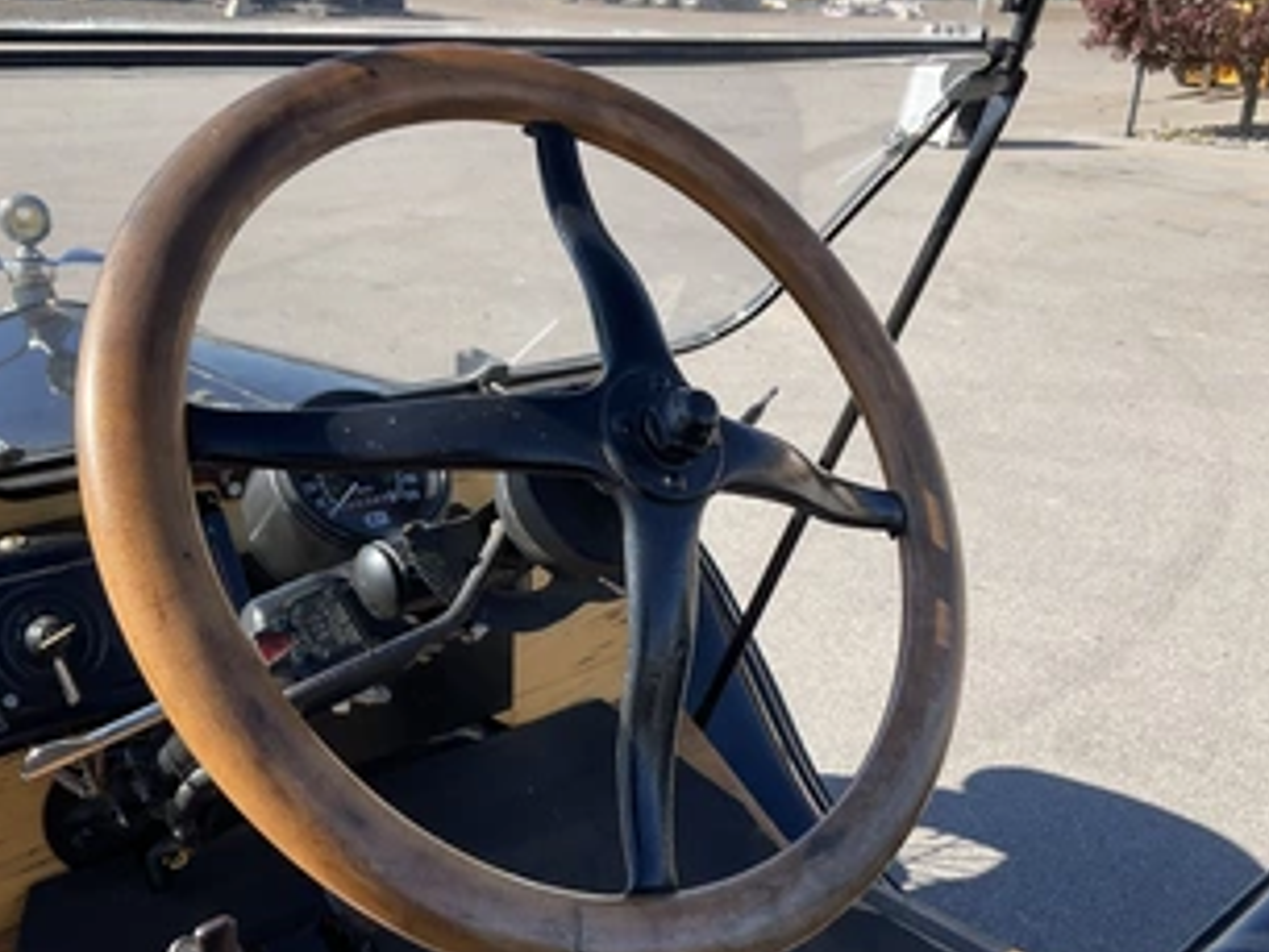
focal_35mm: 38
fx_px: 1394
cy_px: 565
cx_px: 645
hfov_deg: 49.0
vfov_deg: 37.6
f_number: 1.8
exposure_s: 1/883
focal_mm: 3
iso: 25
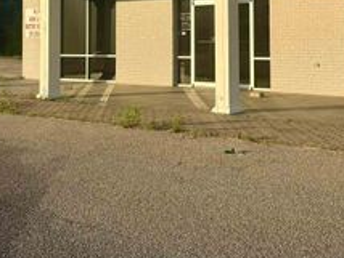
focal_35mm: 56
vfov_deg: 25.0
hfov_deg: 33.8
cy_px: 6
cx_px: 248
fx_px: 557
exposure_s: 1/3413
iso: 80
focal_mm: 6.76
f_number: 1.78
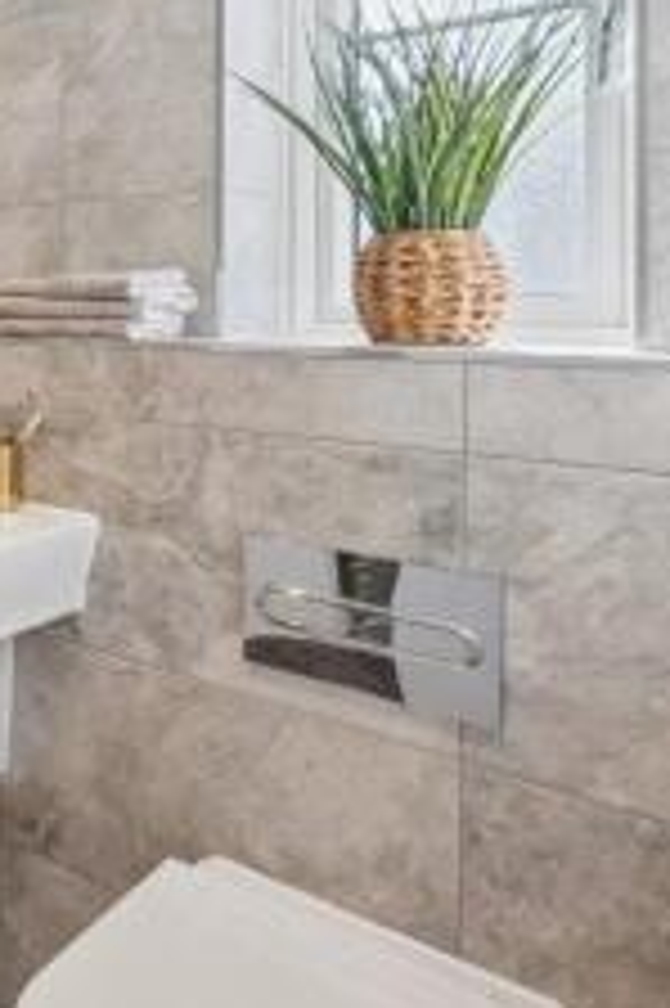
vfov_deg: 54.3
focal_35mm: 34
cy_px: 308
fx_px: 951
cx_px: -315
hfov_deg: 27.7
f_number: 8
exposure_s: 1/13
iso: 100
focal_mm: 16
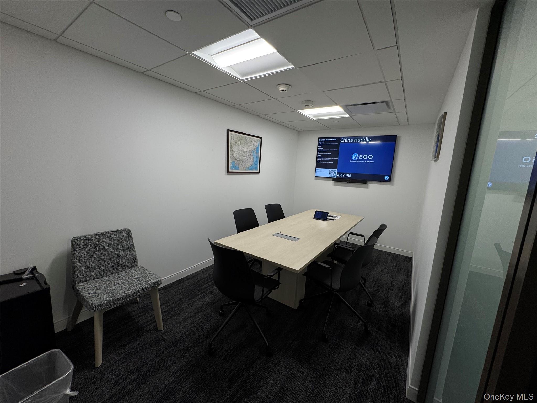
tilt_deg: -9.2
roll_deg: -3.3
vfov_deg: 85.7
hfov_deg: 102.1
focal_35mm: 14
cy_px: 202
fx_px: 217
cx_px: 268
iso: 64
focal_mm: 2.22
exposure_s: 1/120
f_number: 2.2
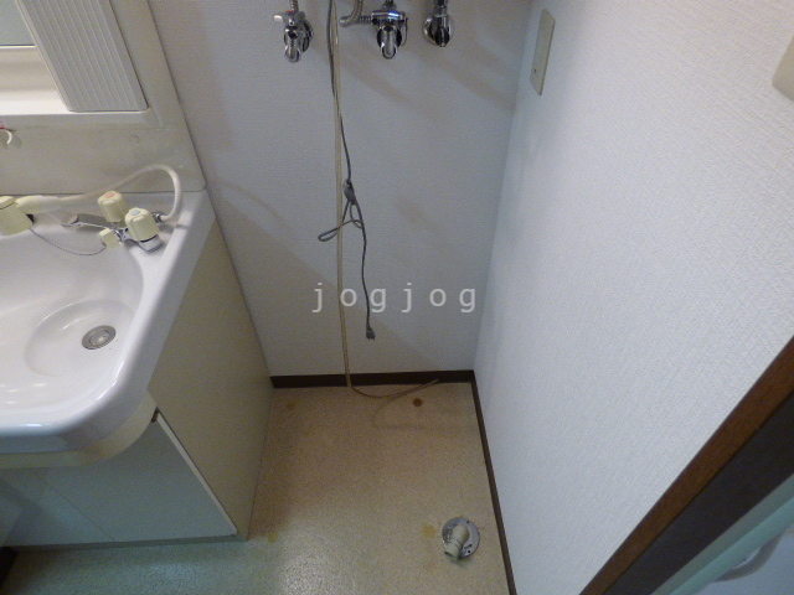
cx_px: 397
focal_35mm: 20
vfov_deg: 66.0
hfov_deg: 81.7
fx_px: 459
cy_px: 298
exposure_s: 1/50
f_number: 2.8
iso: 400
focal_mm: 3.58
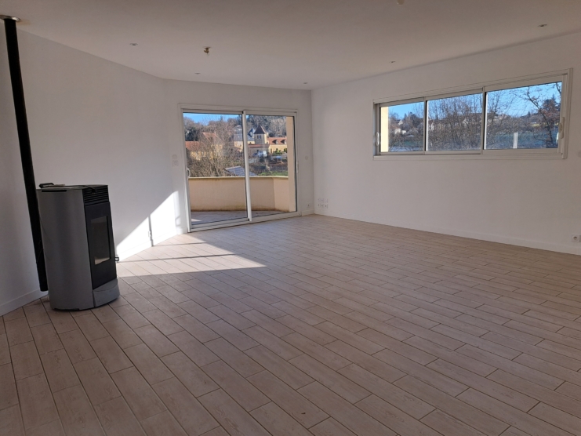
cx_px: 290
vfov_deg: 56.8
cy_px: 218
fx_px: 403
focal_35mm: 24
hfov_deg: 71.6
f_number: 1.8
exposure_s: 1/523
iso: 50
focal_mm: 5.23
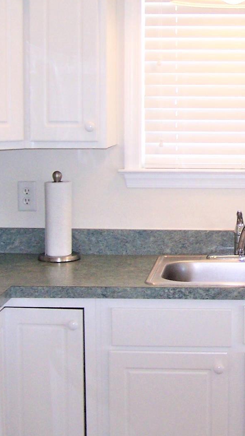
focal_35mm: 80
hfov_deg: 14.8
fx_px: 924
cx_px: 254
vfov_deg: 26.4
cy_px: 160
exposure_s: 1/90
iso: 140
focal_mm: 6.3
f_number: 2.8
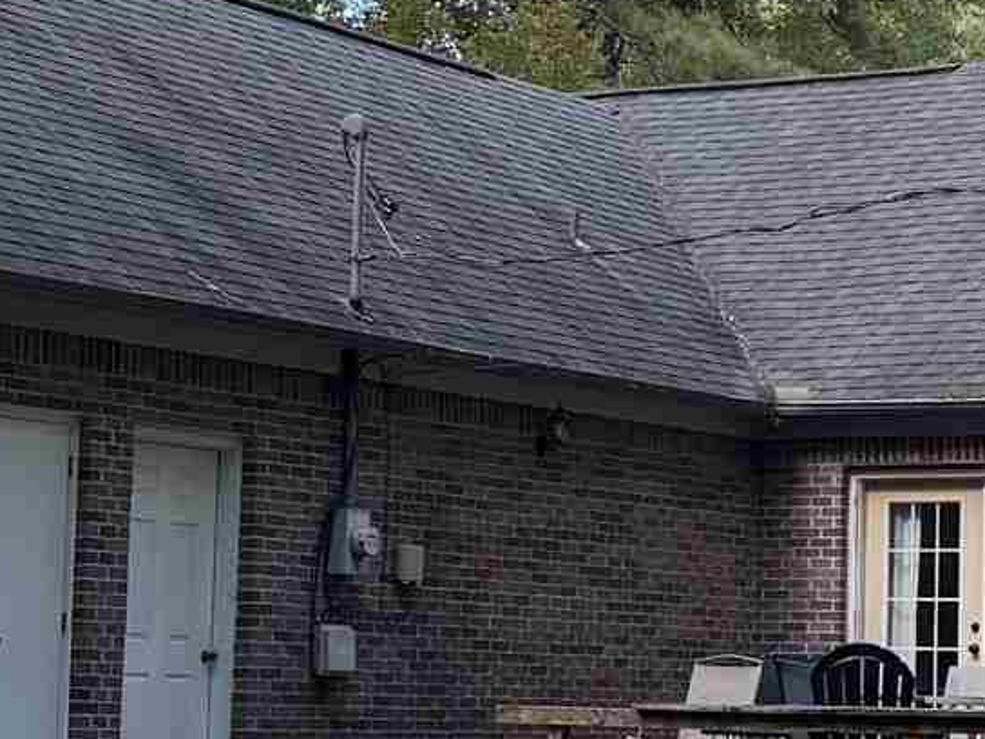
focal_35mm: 126
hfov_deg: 15.6
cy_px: 348
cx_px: 713
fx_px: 3585
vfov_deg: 11.8
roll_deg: -1.1
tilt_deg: +5.2
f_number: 1.78
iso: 100
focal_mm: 6.76
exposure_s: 1/677
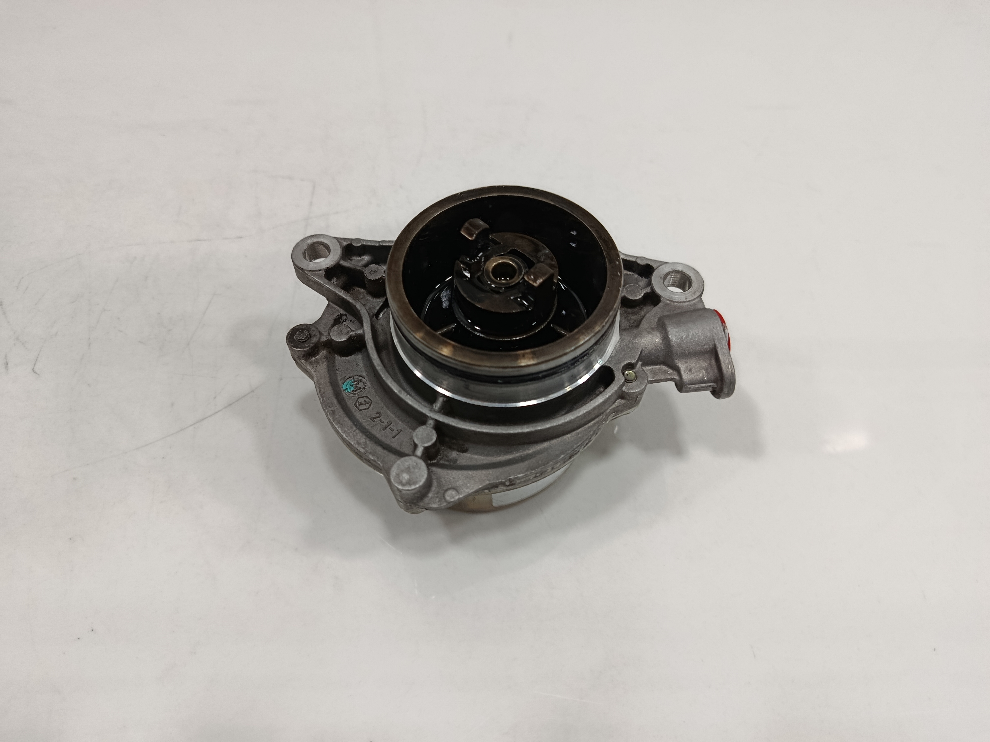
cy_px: 371
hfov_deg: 71.6
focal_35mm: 24
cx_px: 495
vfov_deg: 56.8
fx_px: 686
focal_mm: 5.24
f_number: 1.7
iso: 894
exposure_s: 1/100
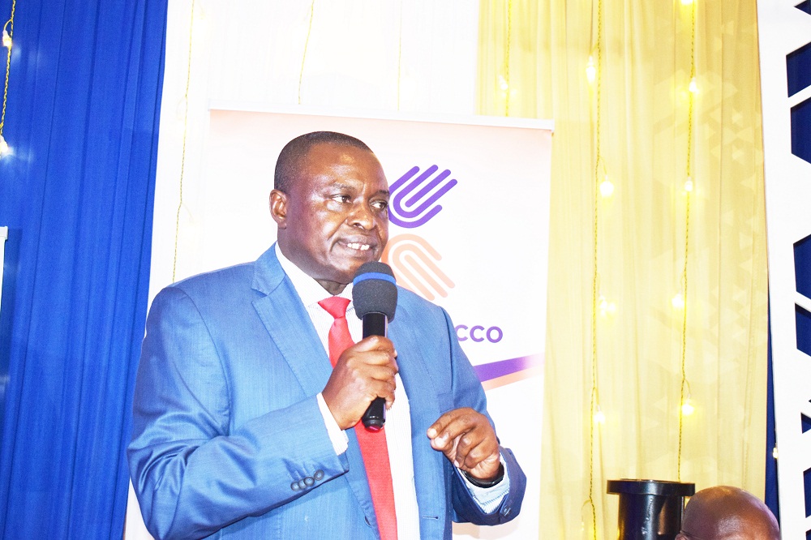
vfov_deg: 22.6
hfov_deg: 33.4
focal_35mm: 60
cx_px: 406
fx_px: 1351
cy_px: 270
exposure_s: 1/60
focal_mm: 40
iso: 1600
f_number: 4.8
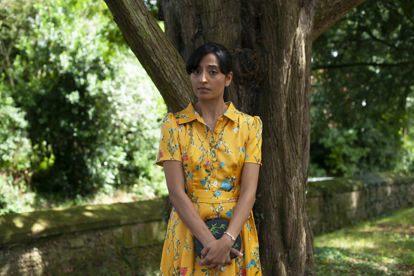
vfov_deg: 27.0
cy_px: 138
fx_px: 575
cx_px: 207
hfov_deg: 39.6
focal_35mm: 50
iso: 250
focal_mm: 50
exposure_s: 1/320
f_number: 3.5
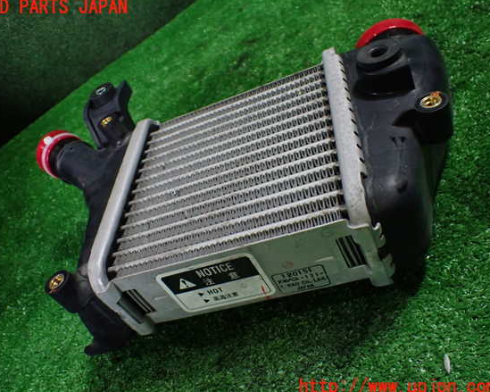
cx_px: 233
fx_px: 464
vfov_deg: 45.8
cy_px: 197
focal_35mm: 32
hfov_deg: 55.6
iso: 640
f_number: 2.3
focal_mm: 5.4
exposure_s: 1/125
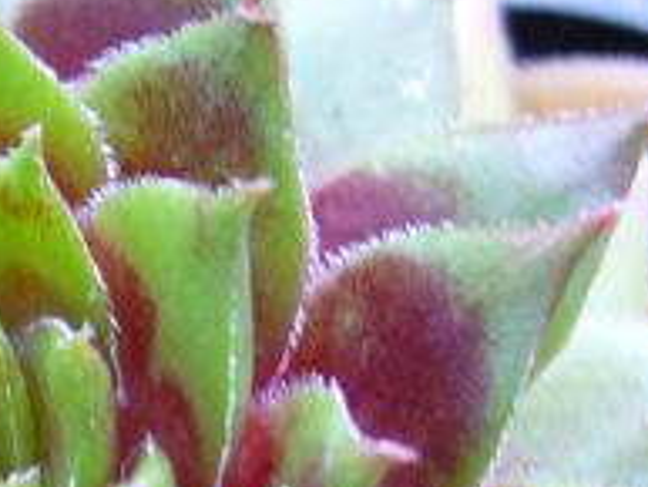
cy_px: 605
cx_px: 0
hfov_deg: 13.4
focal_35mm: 145
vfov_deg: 10.1
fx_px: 2716
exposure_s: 1/15
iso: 100
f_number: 2.8
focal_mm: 5.8
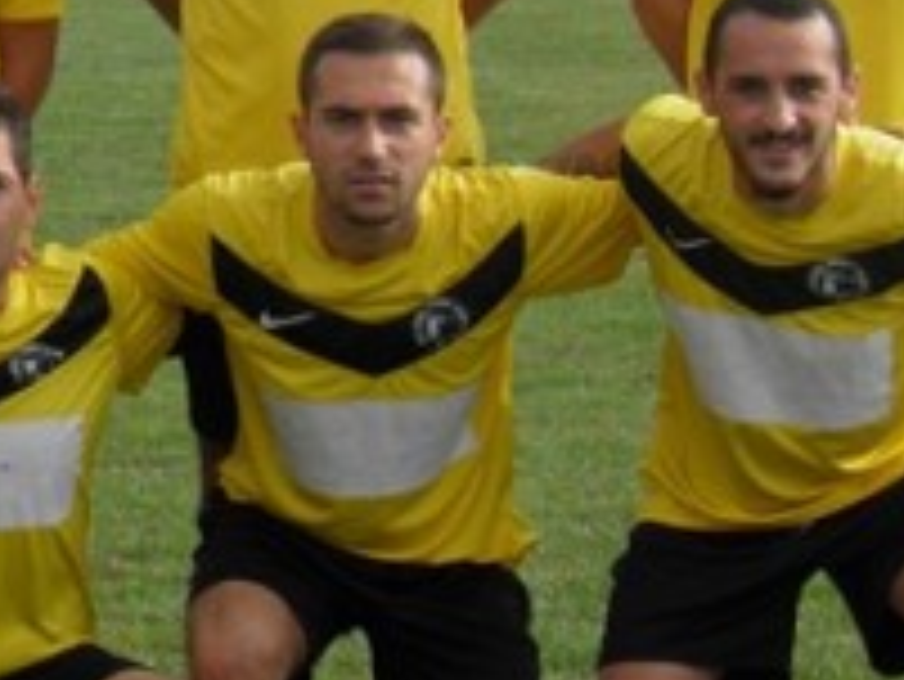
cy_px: -65
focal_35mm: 276
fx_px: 7212
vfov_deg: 5.4
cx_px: -306
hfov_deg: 7.1
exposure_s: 1/250
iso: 50
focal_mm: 15.2
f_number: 5.6
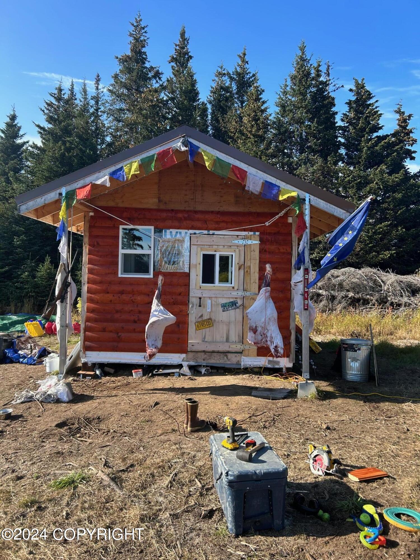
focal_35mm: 26
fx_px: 421
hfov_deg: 53.1
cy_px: 280
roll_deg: +1.7
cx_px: 210
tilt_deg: -1.9
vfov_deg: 67.3
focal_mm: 5.7
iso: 50
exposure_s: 1/1377
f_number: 1.5
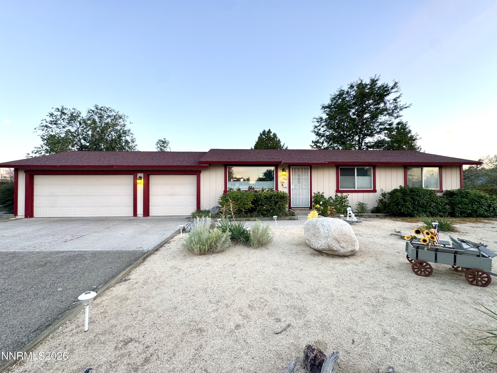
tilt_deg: +0.1
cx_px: 248
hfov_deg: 102.1
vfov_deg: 85.7
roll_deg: -0.3
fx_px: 201
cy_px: 186
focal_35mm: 14
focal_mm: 2.22
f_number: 2.2
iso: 64
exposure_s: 1/99
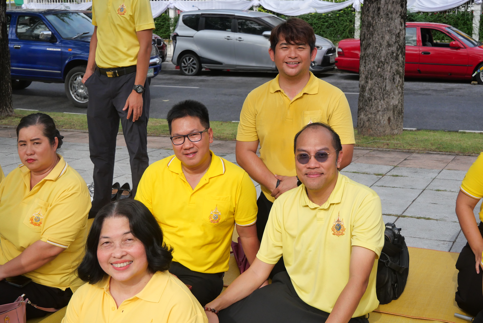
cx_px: 242
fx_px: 685
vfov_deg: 26.5
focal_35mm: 51
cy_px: 162
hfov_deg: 38.9
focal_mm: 25
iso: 500
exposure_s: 1/1600
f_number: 5
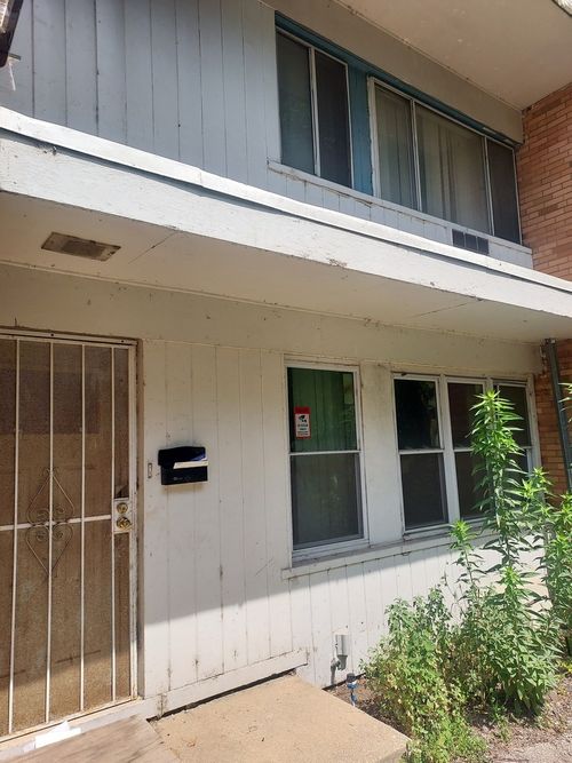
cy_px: 382
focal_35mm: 24
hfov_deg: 56.8
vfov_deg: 71.6
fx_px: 529
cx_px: 286
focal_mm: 4.6
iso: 40
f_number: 1.8
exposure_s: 1/881
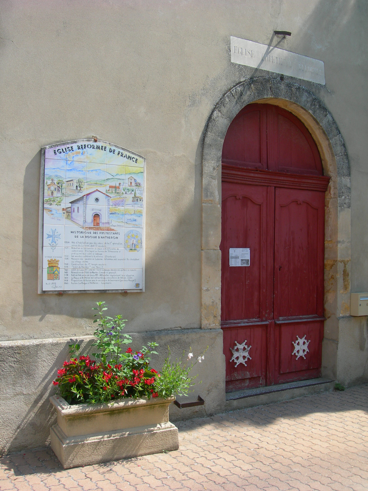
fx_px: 539
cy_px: 246
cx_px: 184
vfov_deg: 49.0
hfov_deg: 37.7
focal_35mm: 38
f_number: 4.8
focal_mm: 7.8
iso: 50
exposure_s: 1/237
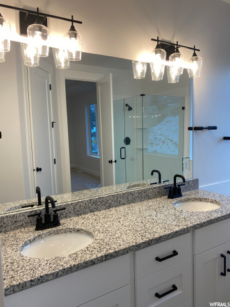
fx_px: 230
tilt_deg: -4.1
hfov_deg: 53.1
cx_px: 115
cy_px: 154
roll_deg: +1.5
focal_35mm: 26
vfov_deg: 67.3
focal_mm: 4.25
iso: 50
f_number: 1.8
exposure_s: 1/120
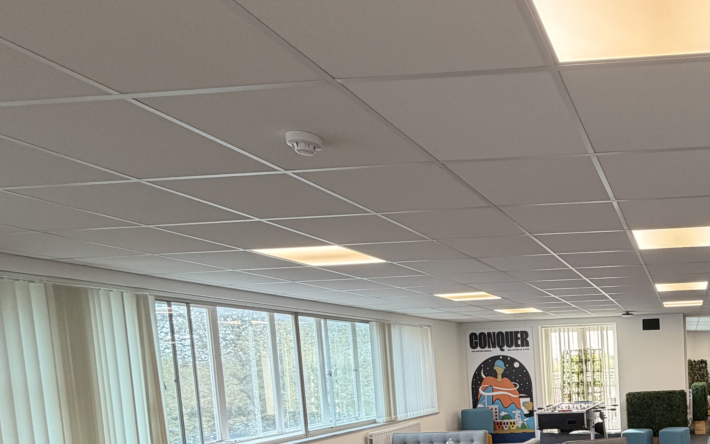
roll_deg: +2.9
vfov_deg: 41.2
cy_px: 397
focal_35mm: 28
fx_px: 542
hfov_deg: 55.3
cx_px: 670
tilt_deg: -4.7
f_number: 2.2
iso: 160
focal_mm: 2.22
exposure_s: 1/100
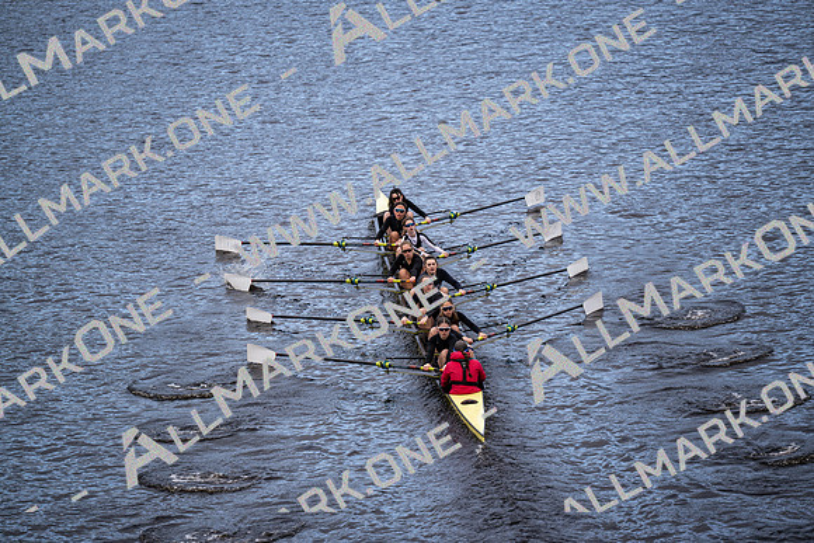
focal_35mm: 200
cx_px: 407
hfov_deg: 10.3
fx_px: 4525
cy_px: 272
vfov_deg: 6.9
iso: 800
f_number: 2.8
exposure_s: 1/2000
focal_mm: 200
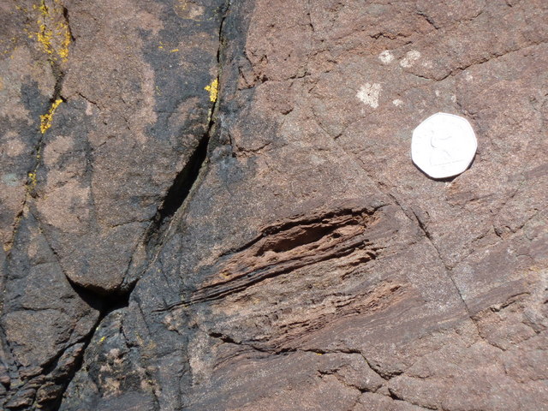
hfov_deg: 7.6
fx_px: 4116
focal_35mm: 260
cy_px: 206
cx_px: 274
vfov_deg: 5.7
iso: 80
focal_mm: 42.6
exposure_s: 1/250
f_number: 4.7
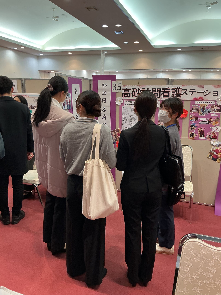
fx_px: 247
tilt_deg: -12.0
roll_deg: -0.7
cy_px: 148
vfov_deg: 61.7
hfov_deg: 48.2
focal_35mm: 29
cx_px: 110
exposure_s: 1/60
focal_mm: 3
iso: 100
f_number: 1.8
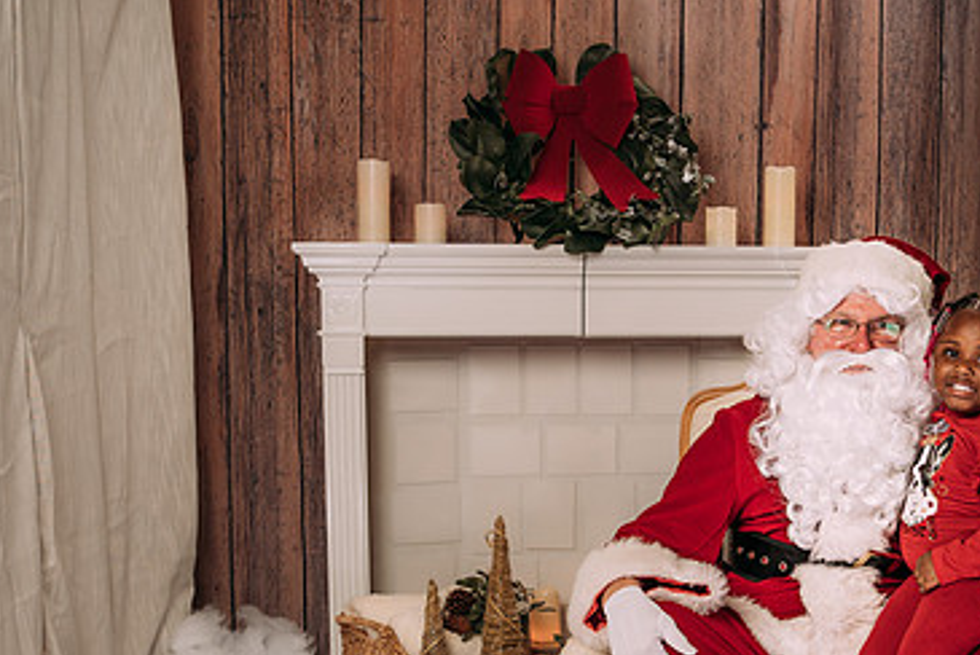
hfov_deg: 33.6
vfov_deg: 22.7
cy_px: 524
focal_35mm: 59
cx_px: 656
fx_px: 1607
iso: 100
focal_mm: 35
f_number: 5
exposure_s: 1/100
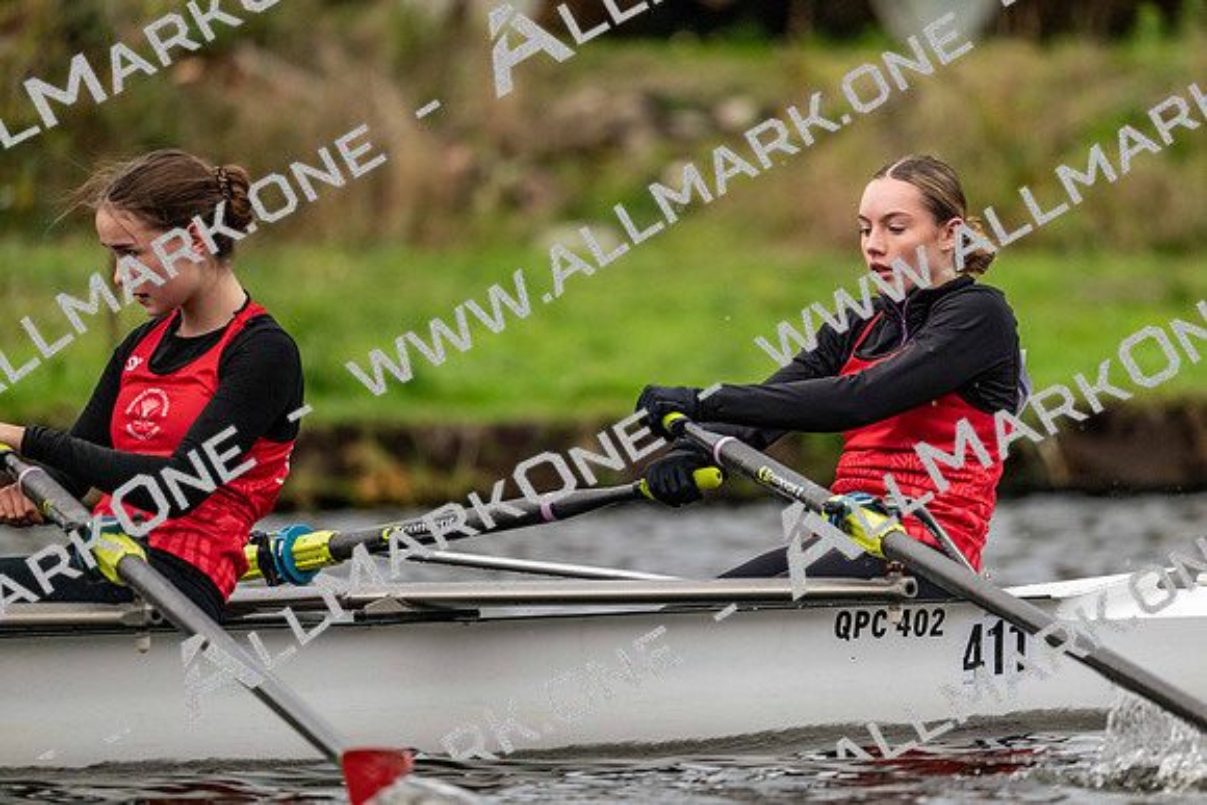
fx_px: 13414
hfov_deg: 5.2
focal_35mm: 400
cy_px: 402
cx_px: 604
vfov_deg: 3.4
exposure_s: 1/2000
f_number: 4.5
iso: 3600
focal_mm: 400
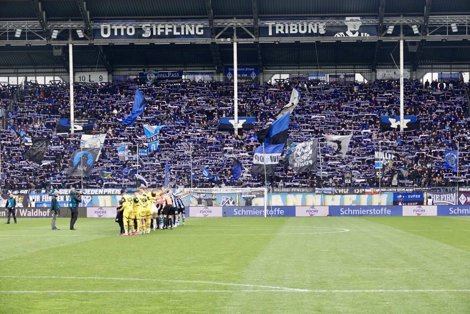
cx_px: 235
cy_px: 157
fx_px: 1267
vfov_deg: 14.1
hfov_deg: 21.0
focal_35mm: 97
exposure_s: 1/160
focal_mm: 35.68
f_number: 3.5
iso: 100
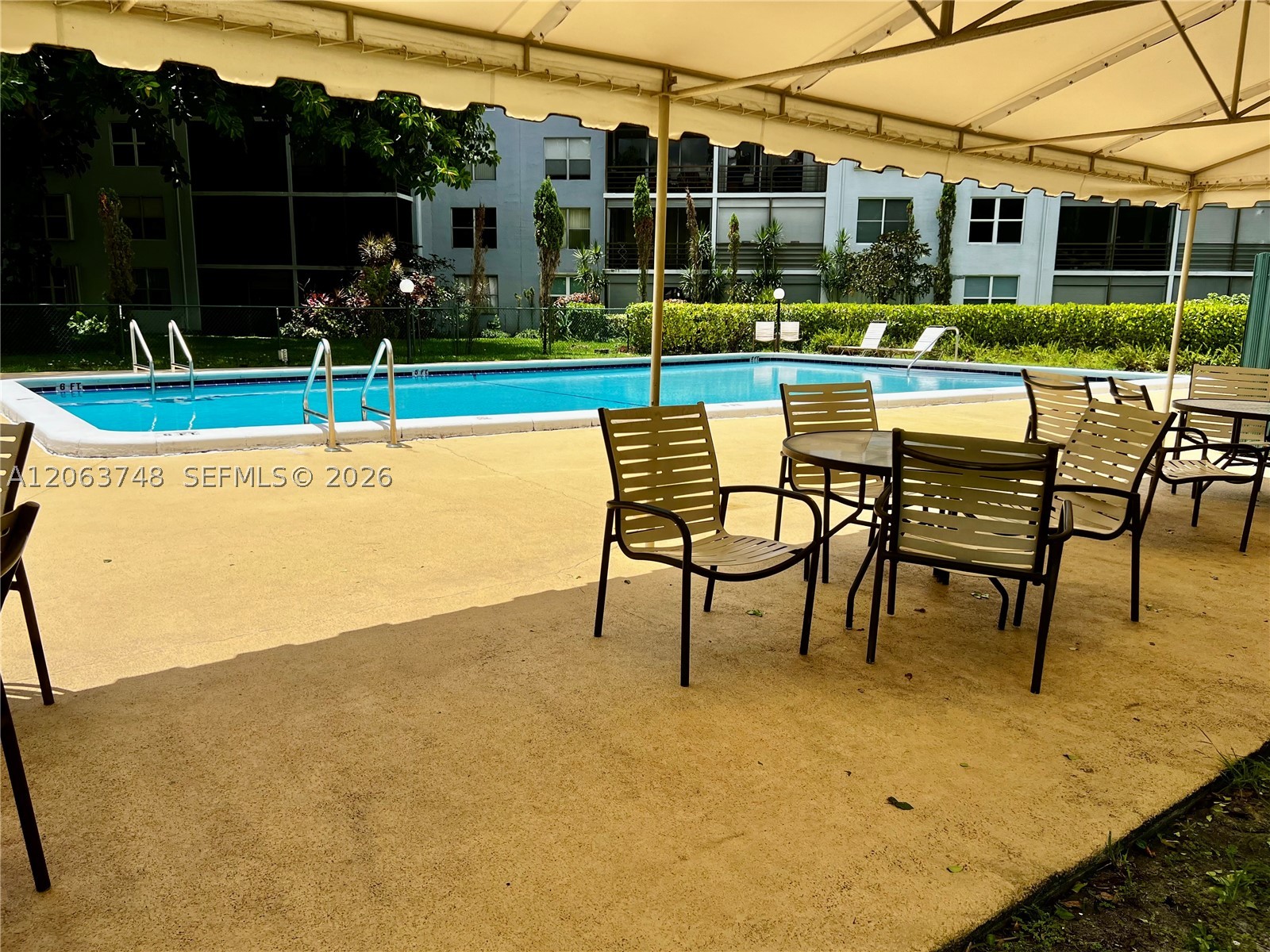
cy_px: 476
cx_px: 635
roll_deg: -0.8
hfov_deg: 67.3
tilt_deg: -11.0
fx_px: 954
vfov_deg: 53.1
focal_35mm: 26
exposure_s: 1/5587
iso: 50
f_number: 1.5
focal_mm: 5.7
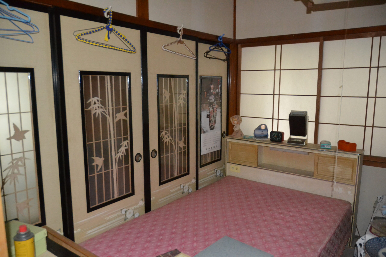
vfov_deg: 47.9
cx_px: 193
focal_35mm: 27
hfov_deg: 67.4
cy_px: 128
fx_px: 289
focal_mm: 18
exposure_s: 1/60
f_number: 3.5
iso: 3200
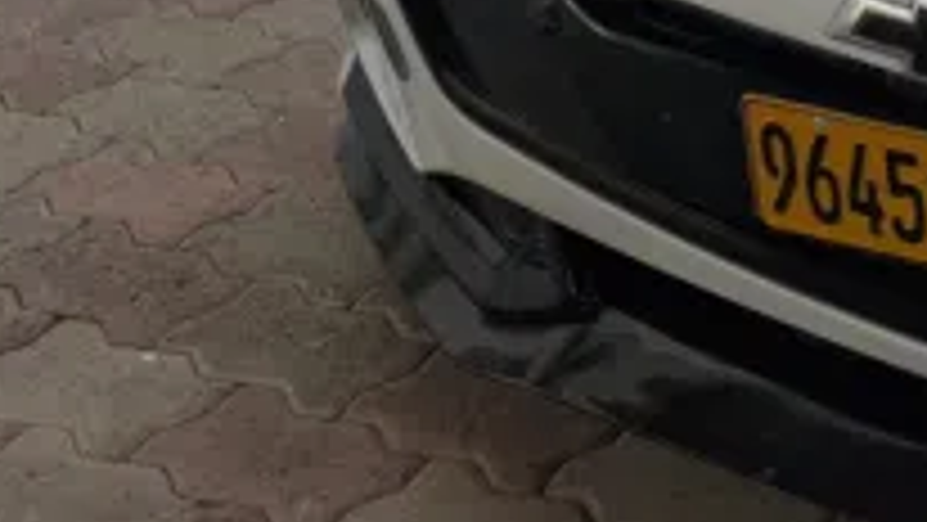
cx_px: 1390
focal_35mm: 78
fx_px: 1918
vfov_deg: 14.8
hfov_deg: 22.4
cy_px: -162
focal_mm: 5.54
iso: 50
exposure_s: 1/351
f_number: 1.8
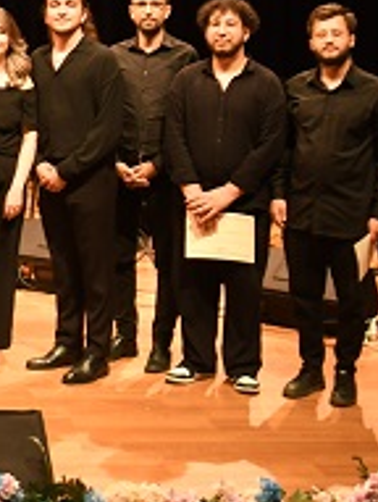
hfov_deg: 11.5
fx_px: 1756
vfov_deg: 15.9
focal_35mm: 121
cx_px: -269
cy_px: -8
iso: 640
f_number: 2.8
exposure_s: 1/30
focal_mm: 24
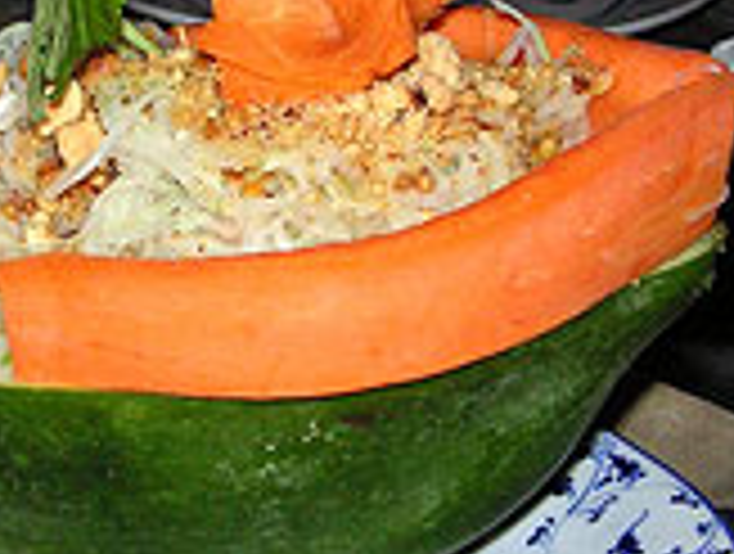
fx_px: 2168
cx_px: 140
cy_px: 99
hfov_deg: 19.0
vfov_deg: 14.5
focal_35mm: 102
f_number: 6.7
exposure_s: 1/45
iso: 160
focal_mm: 6.1
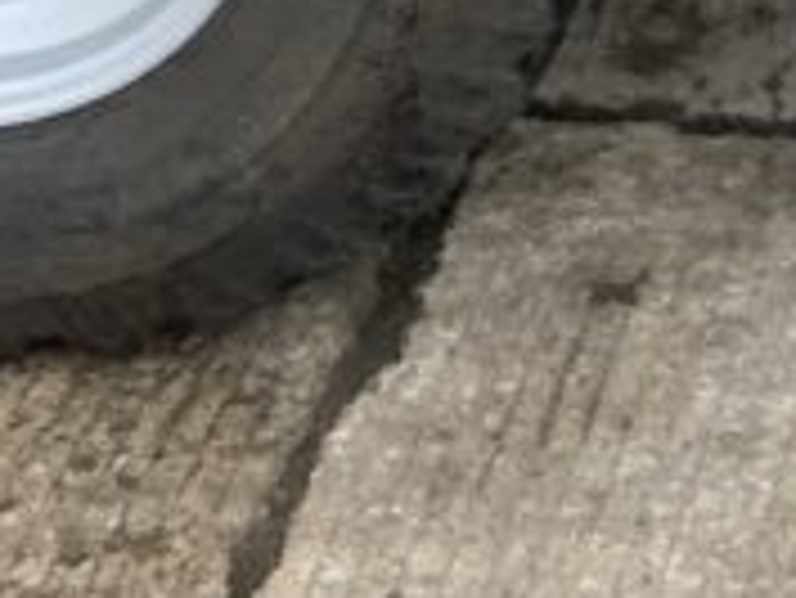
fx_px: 3866
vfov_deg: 8.5
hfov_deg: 11.4
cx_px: 1066
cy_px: -459
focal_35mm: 168
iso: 25
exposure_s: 1/122
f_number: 1.8
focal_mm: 3
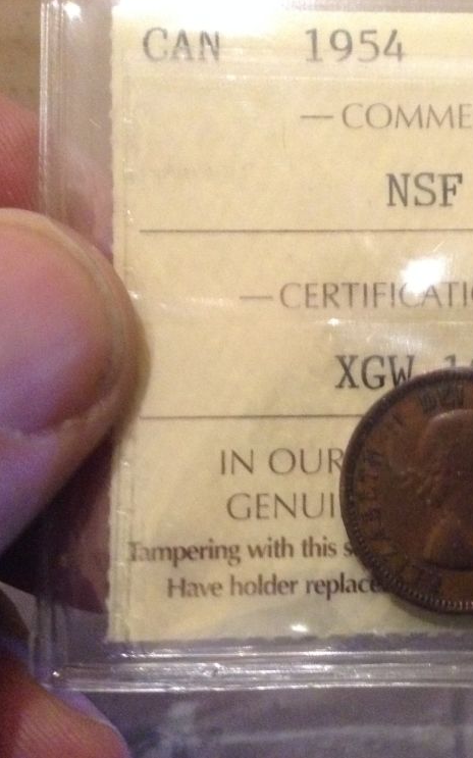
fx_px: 970
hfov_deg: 26.6
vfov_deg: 42.7
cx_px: 410
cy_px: 379
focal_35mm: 47
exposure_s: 1/15
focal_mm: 3.3
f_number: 2.4
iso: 400
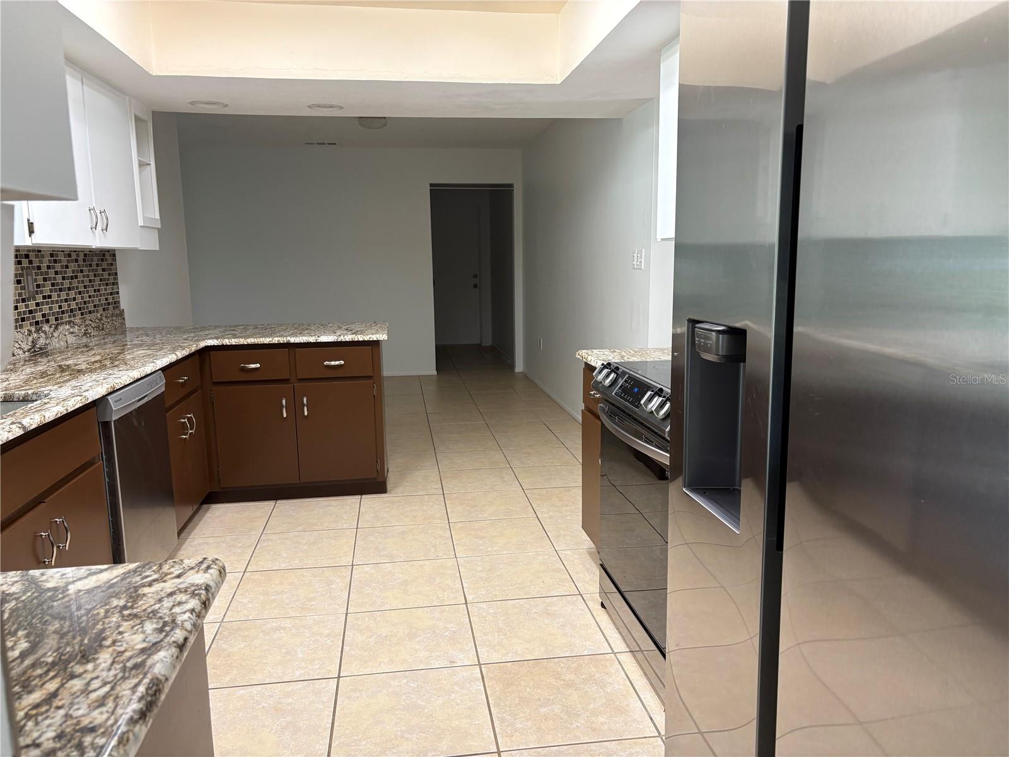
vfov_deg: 53.1
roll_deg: +1.9
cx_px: 504
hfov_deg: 67.3
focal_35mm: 26
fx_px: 758
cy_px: 378
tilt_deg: -10.2
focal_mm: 5.96
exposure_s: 1/60
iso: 125
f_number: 1.6
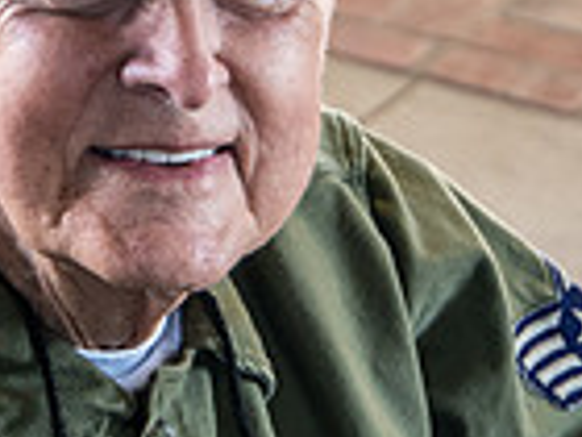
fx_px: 2909
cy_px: 273
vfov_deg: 8.6
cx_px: 251
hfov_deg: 11.4
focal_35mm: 173
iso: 320
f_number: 2.8
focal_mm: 24
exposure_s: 1/80
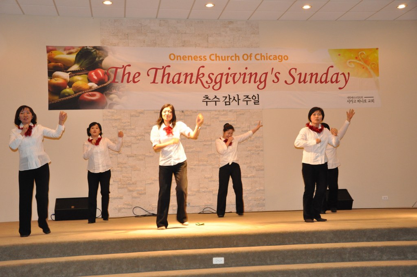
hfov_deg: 38.9
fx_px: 590
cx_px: 208
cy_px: 138
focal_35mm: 51
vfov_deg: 26.4
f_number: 5
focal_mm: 34
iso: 1600
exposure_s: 1/60
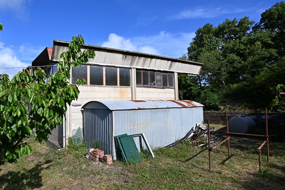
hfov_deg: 75.1
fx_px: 182
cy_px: 92
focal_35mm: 23
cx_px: 111
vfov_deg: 55.1
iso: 100
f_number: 7.1
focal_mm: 12
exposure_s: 1/400
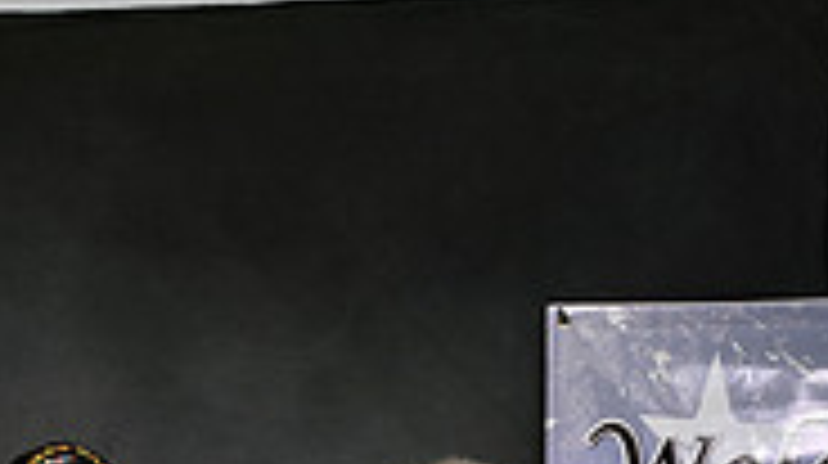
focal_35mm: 113
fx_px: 2478
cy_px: 964
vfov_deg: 9.8
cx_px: 194
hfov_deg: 18.8
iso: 800
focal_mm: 44
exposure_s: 1/160
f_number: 8
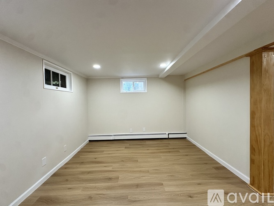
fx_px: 111
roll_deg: +1.8
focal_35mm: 14
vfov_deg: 85.7
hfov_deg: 102.1
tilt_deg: -1.2
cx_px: 137
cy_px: 103
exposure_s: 1/120
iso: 200
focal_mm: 2.22
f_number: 2.2
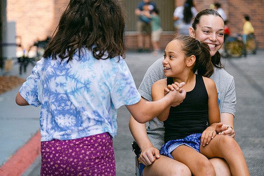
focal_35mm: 121
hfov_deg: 16.9
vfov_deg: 11.3
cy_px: 88
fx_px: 887
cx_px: 132
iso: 160
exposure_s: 1/300
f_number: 2.8
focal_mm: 80.4
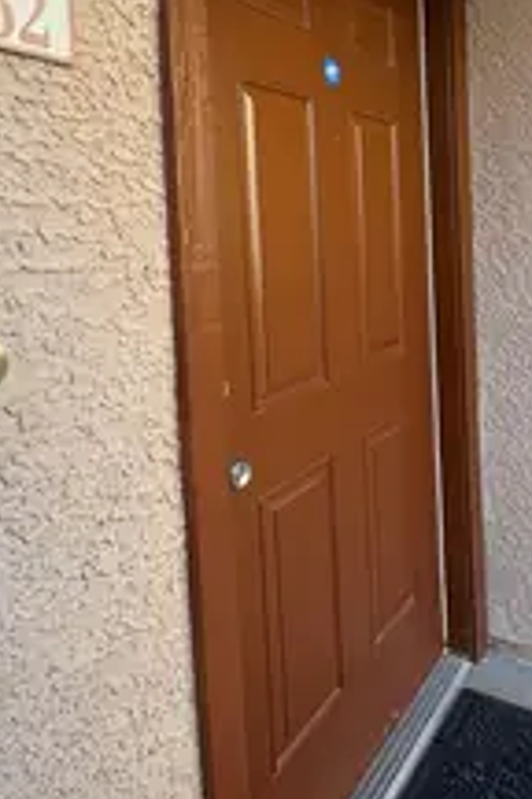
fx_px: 598
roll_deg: +2.8
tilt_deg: -1.5
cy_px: 252
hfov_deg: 44.0
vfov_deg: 65.2
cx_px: 473
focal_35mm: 27
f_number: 2.2
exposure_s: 1/120
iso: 40
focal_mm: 2.22
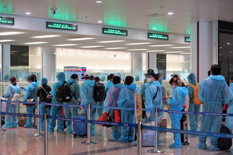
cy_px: 78
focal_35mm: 70
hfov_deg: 28.8
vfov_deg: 19.5
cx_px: 116
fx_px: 453
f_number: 5.6
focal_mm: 70
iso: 1600
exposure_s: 1/100
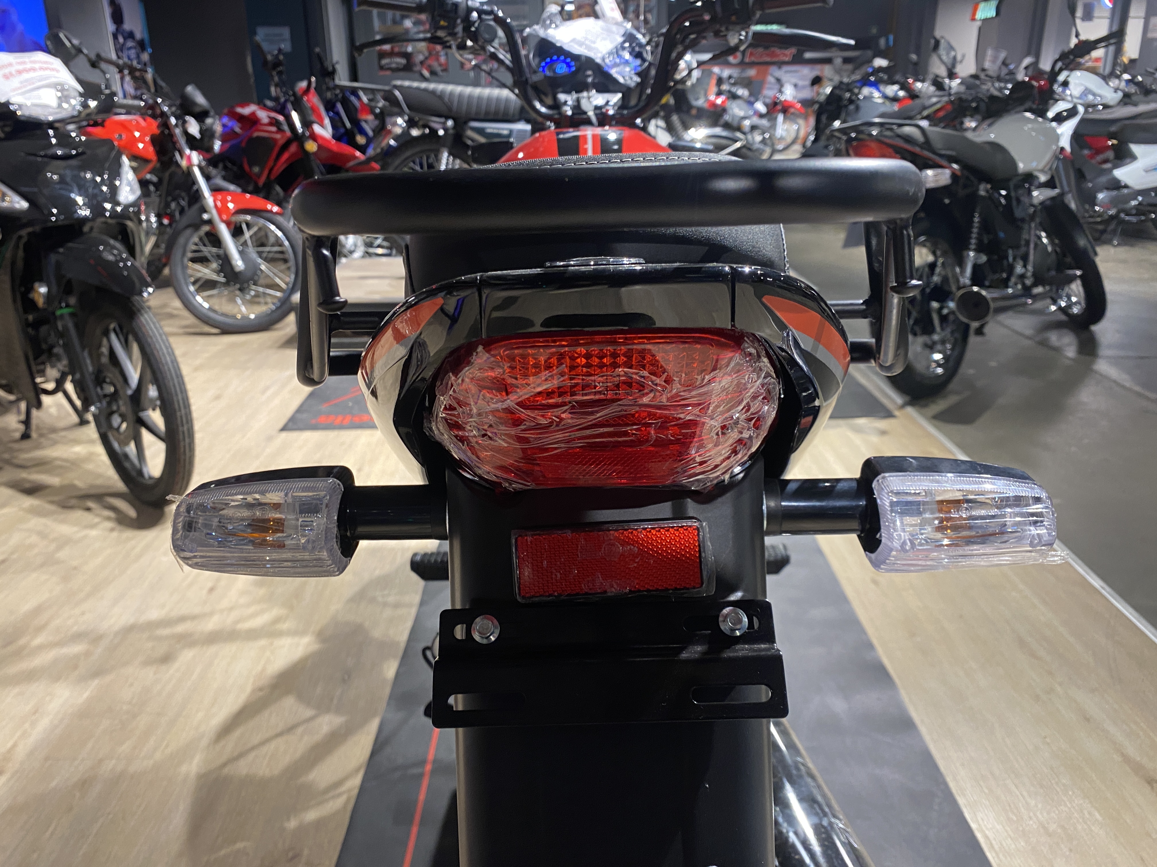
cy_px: 434
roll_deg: +2.0
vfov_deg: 53.1
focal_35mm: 26
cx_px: 578
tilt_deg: -20.6
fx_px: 869
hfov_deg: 67.3
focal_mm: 4.25
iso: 160
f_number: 1.8
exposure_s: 1/50
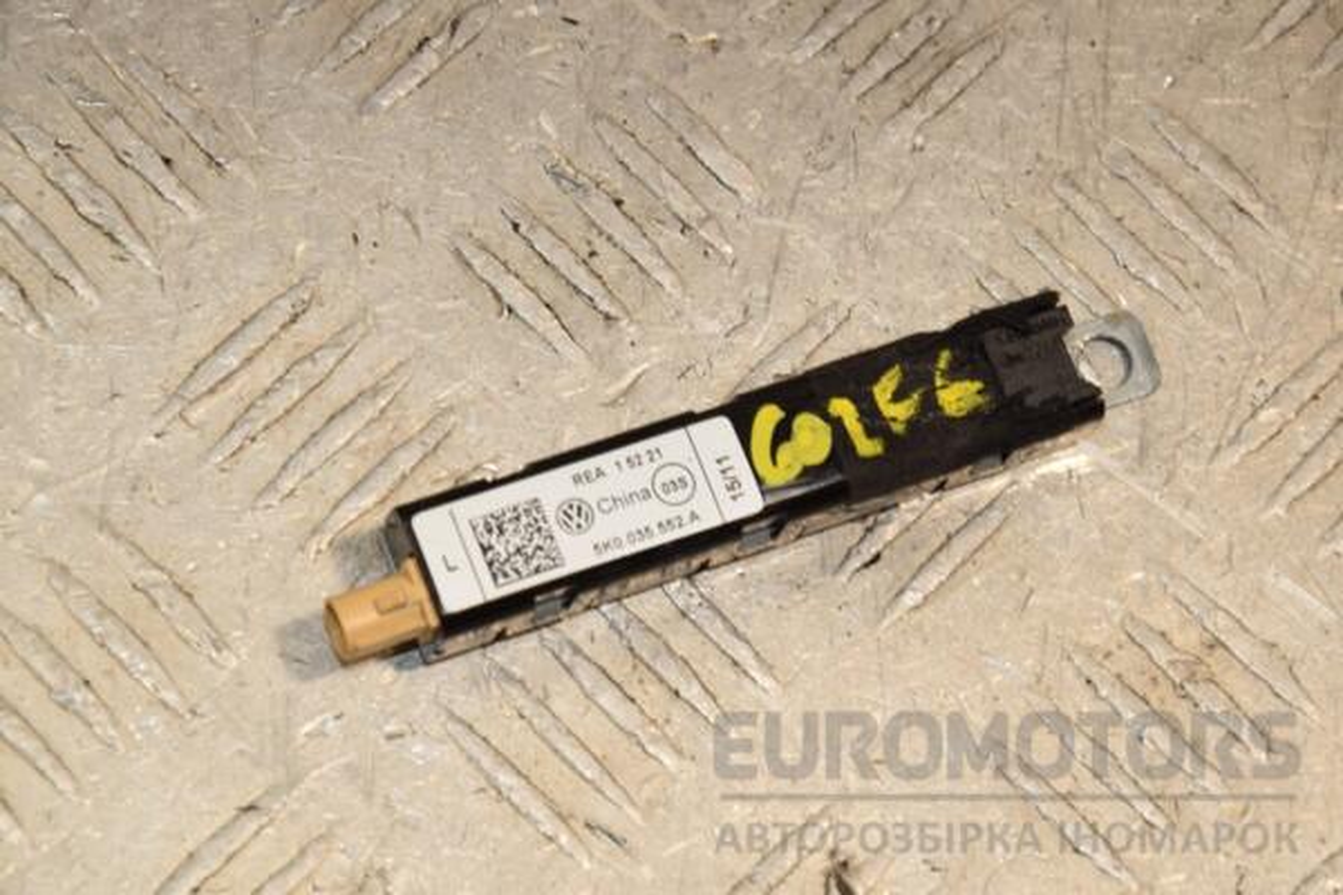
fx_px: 5875
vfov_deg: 8.7
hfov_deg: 13.0
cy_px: 448
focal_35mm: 158
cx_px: 672
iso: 800
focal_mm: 105
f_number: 10
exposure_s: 1/200
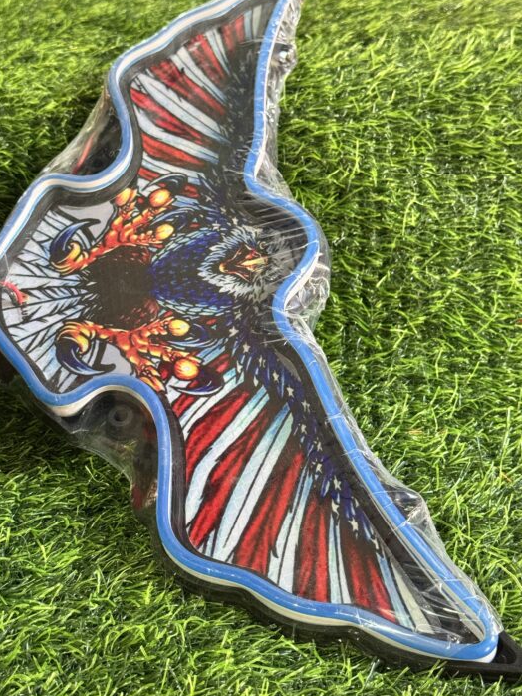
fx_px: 1105
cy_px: 322
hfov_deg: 26.6
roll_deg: +1.7
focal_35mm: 55
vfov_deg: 34.9
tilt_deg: -25.8
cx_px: 248
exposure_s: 1/50
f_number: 1.78
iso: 250
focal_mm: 6.76
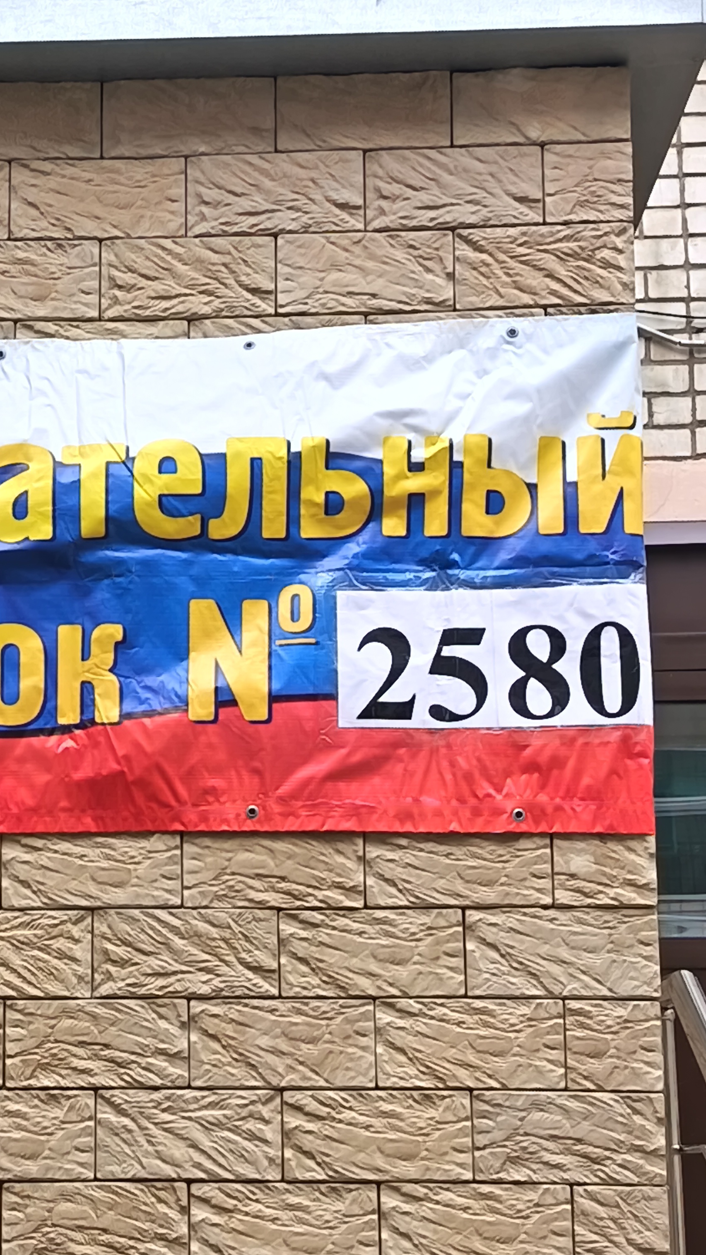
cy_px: 765
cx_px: 105
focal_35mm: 69
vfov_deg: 30.5
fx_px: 2297
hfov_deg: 17.3
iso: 230
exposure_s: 1/100
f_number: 1.75
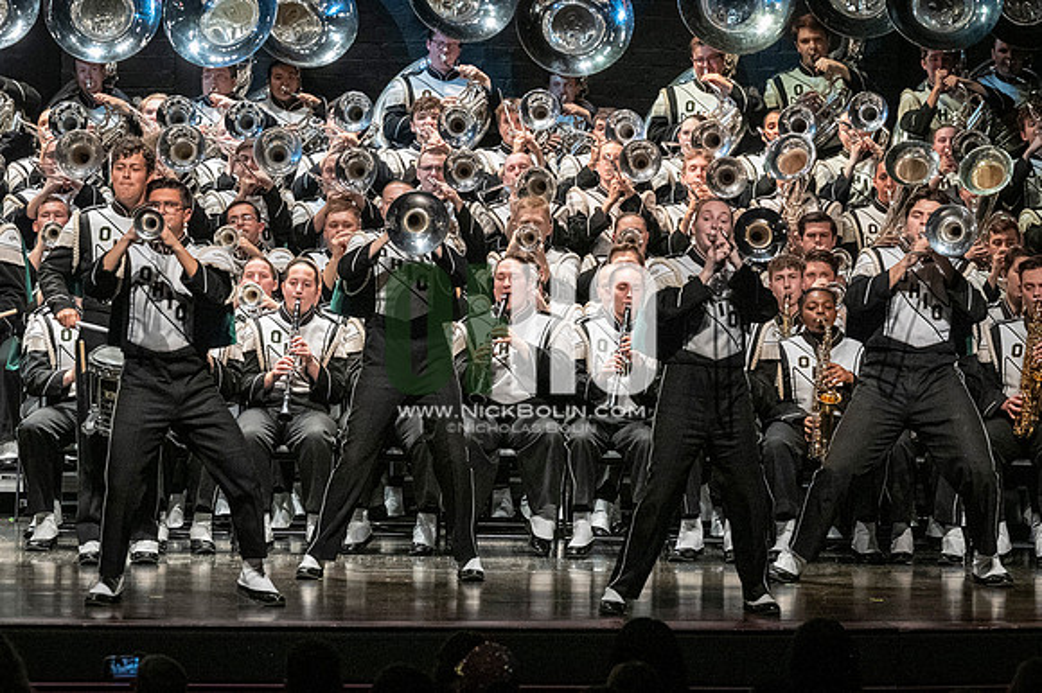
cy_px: 346
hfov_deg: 9.5
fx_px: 6277
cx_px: 521
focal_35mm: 217
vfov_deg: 6.3
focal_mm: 145
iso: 4000
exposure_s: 1/500
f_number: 4
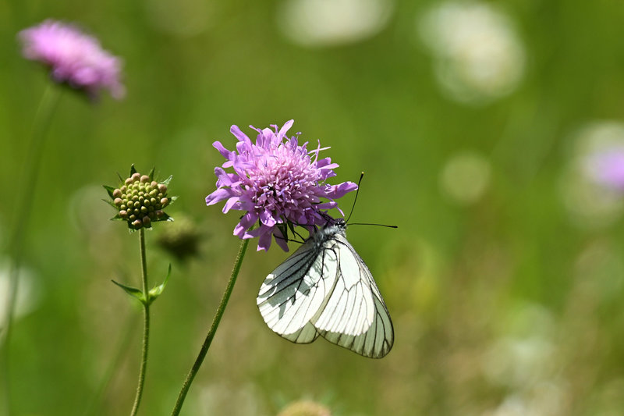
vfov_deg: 4.6
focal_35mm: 300
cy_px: 208
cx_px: 312
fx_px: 5199
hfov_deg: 6.9
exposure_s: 1/320
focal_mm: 300
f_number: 8
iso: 140
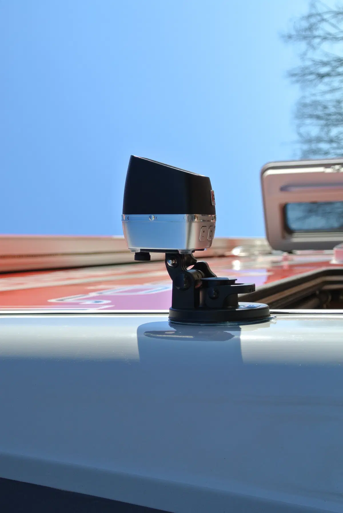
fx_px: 898
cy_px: 256
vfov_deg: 31.9
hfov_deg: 21.6
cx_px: 172
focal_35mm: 63
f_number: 5
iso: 100
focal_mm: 23.6
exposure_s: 1/320
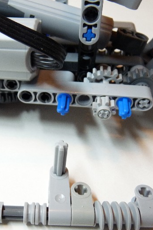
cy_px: 130
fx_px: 274
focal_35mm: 43
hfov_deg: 30.8
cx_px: 44
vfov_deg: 45.3
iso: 250
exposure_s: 1/30
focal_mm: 4.8
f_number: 2.8
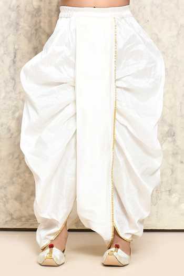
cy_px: 138
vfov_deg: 39.6
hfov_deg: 27.0
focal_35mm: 50
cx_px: 92
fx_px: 383
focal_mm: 50
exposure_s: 1/160
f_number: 8
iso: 800
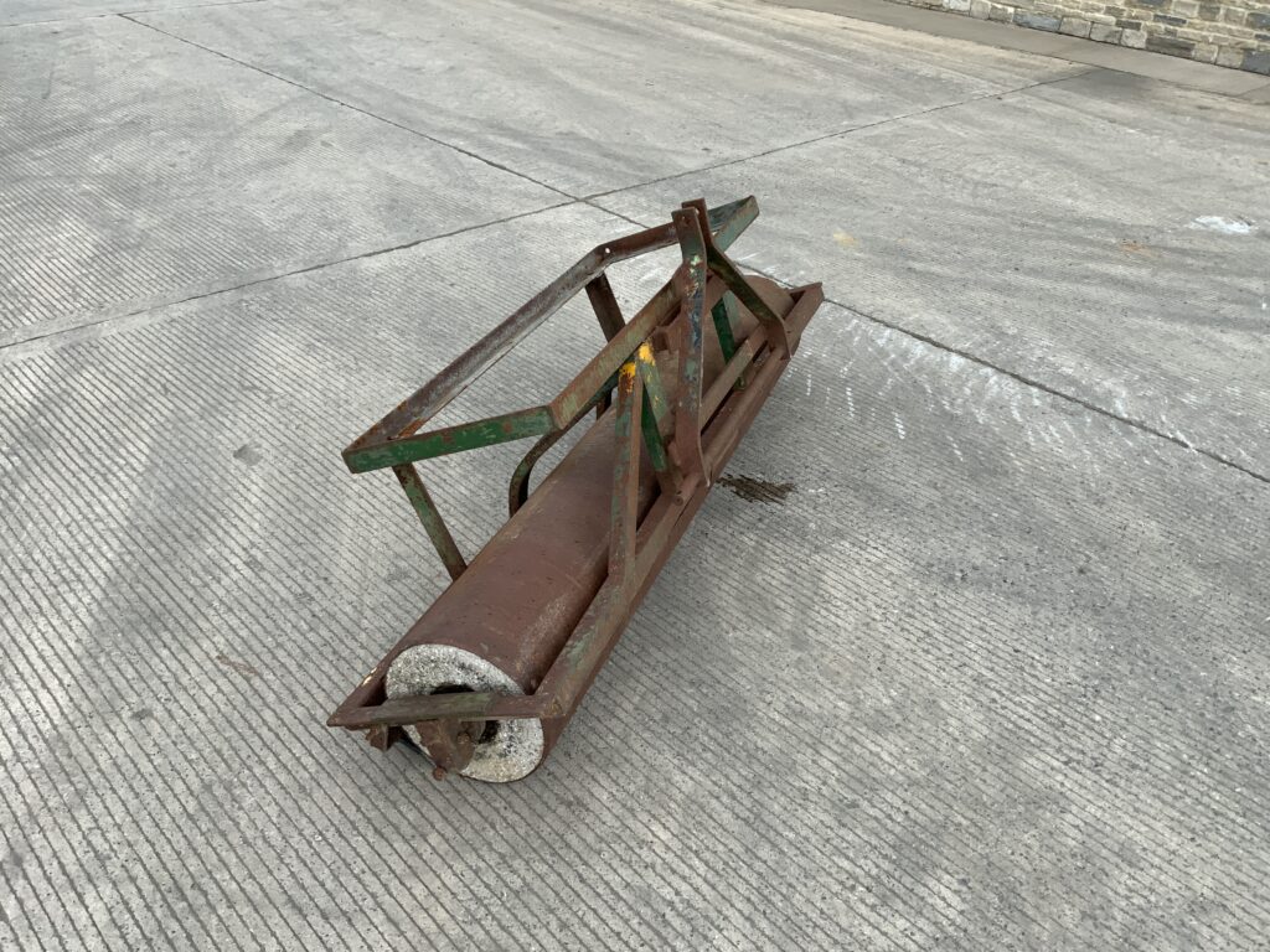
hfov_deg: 61.7
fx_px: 1064
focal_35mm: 29
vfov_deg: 48.2
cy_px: 476
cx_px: 635
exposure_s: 1/274
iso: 16
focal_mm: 3
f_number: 1.8
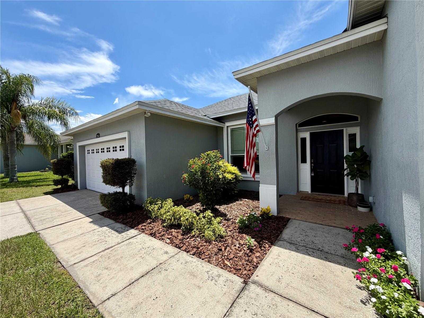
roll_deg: +1.5
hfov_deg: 102.1
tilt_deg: -0.7
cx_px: 212
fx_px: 171
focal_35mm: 14
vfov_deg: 85.7
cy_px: 159
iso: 20
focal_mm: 2.22
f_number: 2.2
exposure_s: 1/841
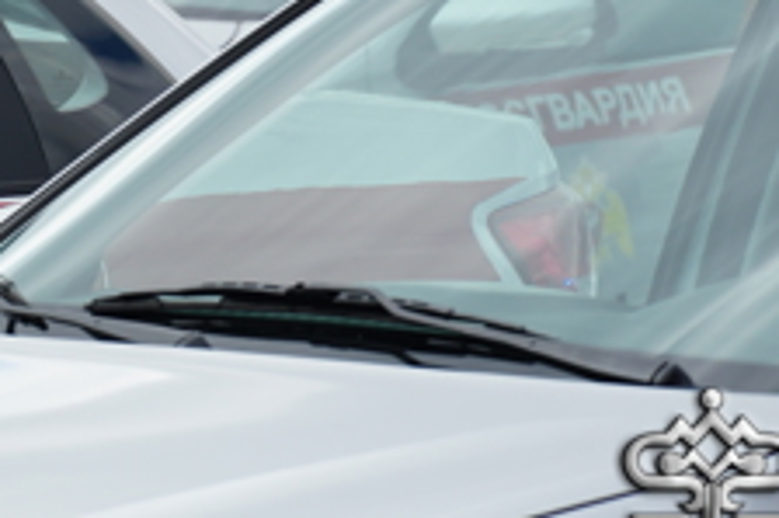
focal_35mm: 679
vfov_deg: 2.0
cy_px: -70
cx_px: -372
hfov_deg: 3.0
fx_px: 14675
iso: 100
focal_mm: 135
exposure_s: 1/250
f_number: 6.3
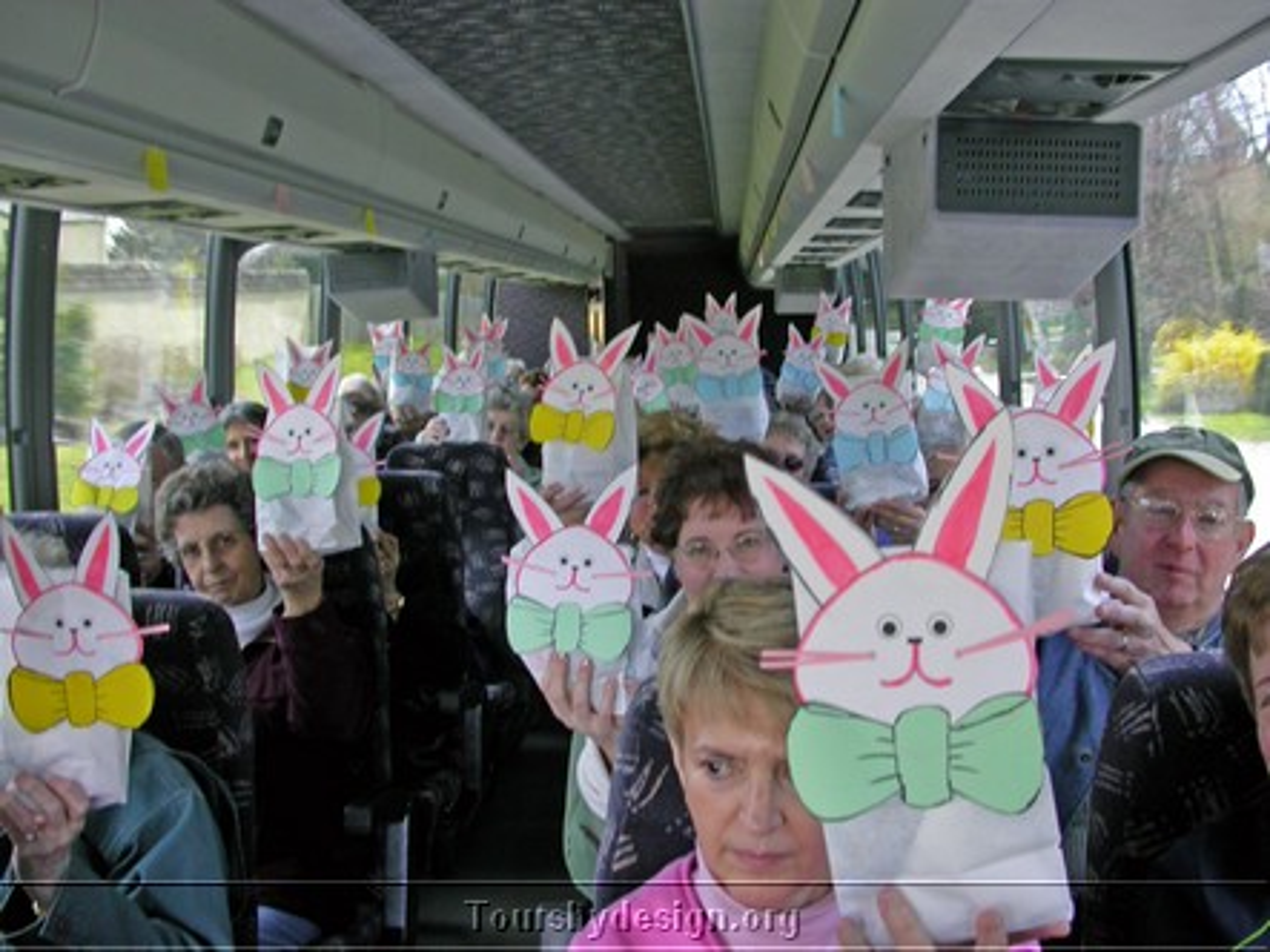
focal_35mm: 38
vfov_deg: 37.7
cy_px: 476
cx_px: 635
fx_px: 1394
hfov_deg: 49.0
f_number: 2.6
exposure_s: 1/31.5
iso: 100
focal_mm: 7.85
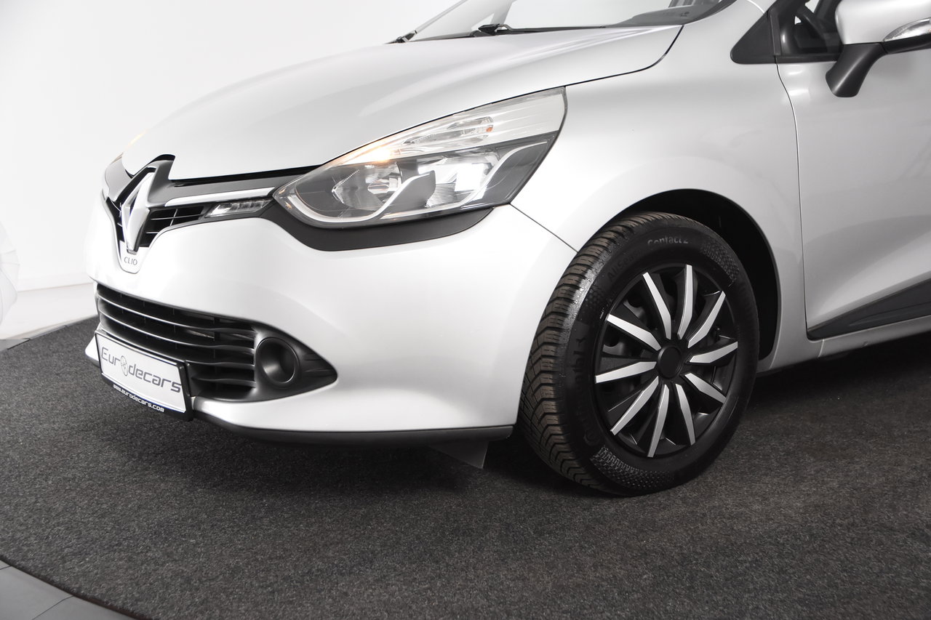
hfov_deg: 38.9
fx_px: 1319
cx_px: 466
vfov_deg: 26.5
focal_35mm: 51
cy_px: 310
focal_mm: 34
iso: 1600
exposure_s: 1/80
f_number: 4.5
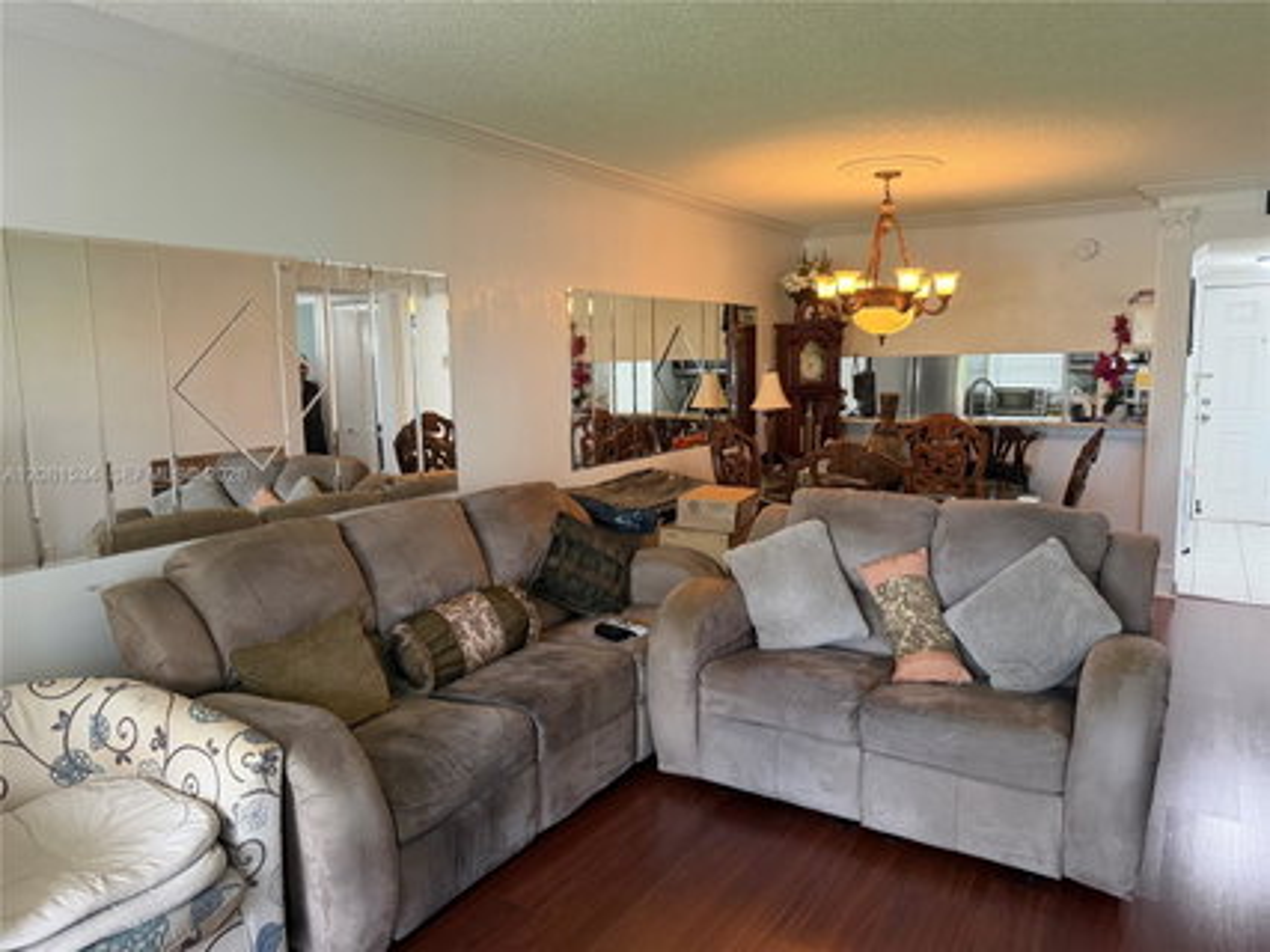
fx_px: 880
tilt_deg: -7.3
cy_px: 476
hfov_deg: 71.6
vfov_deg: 56.8
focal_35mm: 24
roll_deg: +0.8
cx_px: 635
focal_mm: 6.76
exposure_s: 1/60
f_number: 1.78
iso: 400
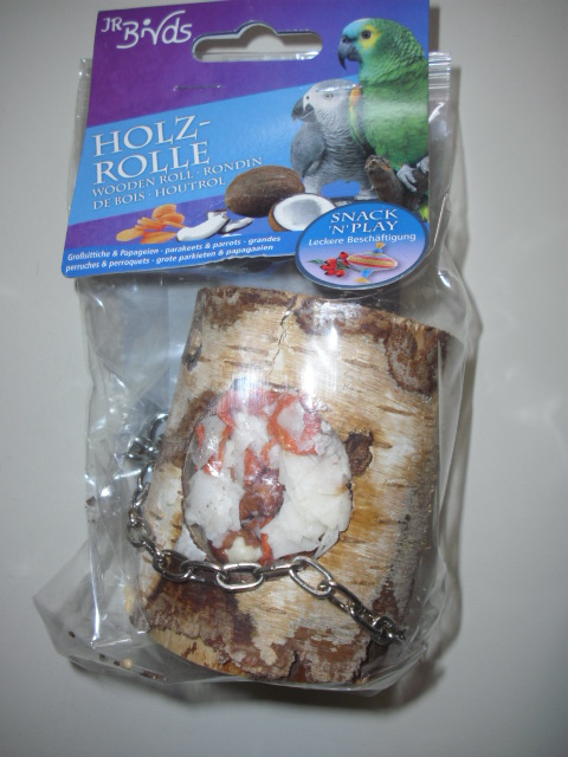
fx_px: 831
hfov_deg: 37.7
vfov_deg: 49.0
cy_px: 378
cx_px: 284
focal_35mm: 38
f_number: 2.8
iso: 110
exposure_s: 1/60
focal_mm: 6.2
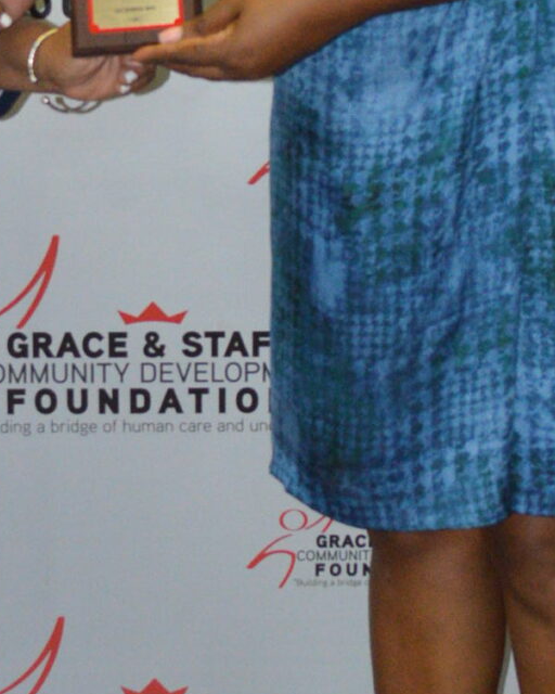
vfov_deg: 14.2
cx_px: 126
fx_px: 2772
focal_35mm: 135
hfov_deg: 11.4
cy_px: 120
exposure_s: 1/60
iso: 1600
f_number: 4
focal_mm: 24
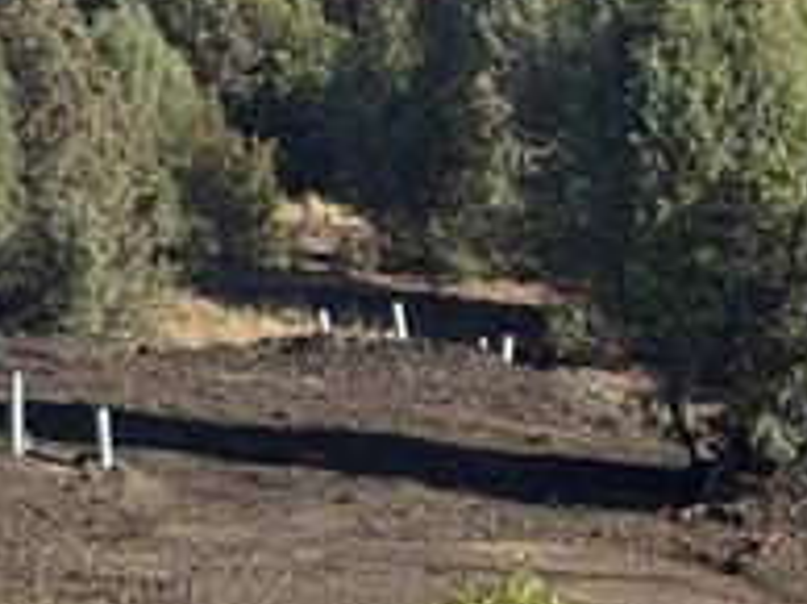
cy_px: -196
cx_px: 324
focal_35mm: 254
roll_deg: +1.3
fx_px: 5914
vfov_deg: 5.8
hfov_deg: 7.8
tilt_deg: -0.2
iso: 64
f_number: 1.78
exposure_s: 1/3378
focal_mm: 6.76
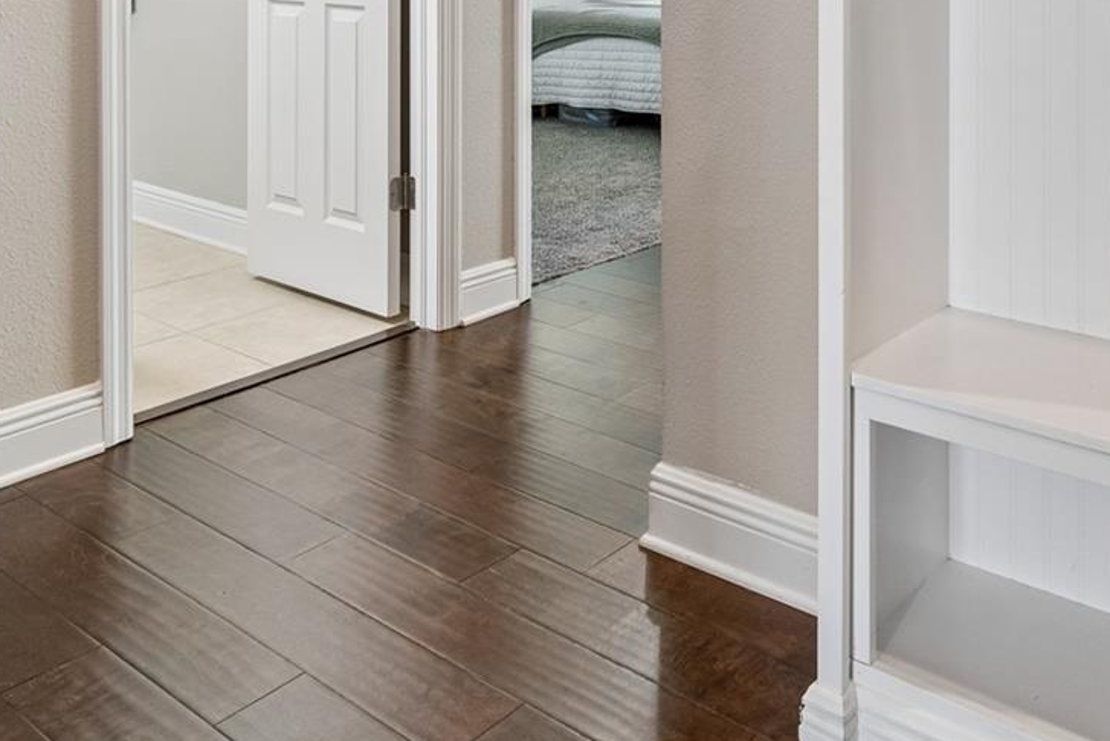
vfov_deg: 35.2
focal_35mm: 33
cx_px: 883
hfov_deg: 53.5
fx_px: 1018
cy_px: -40
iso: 100
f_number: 7.1
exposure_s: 1/2.5
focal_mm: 10
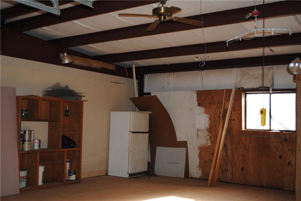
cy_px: 100
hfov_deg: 46.4
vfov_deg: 31.9
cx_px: 150
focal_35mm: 42
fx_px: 351
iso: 200
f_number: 4.5
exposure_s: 1/60
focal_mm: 28
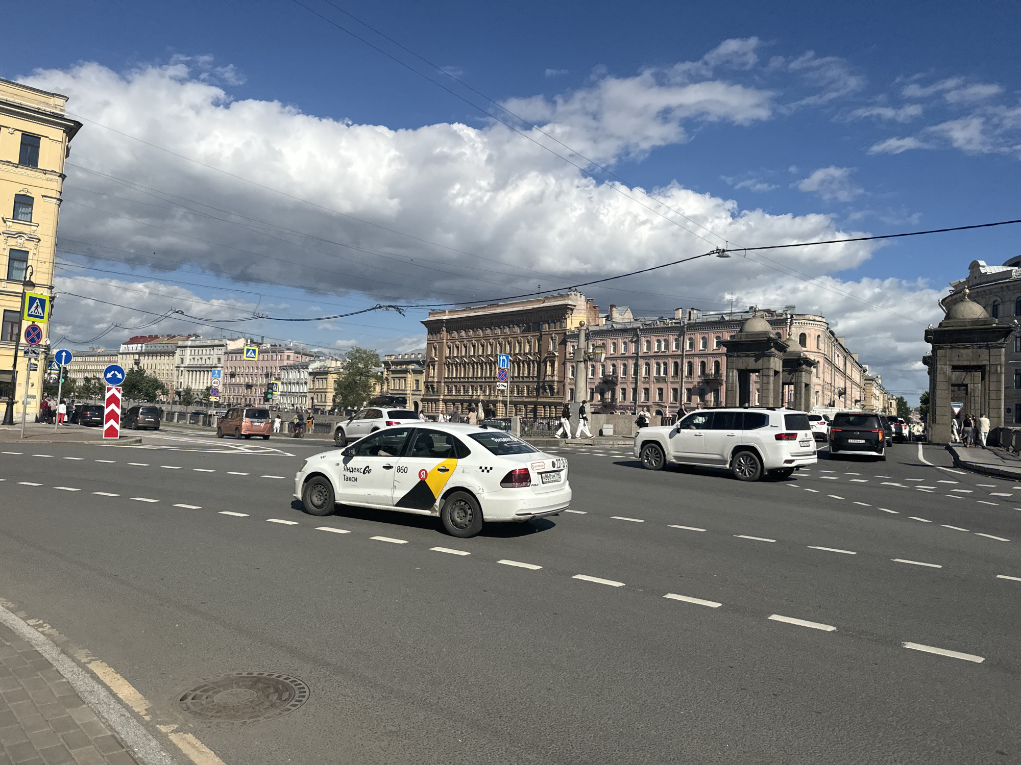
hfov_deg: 71.6
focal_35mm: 24
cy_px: 382
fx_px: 708
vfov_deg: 56.8
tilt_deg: +7.8
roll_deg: -3.4
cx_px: 510
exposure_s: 1/9009
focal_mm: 6.86
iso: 80
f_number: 1.78
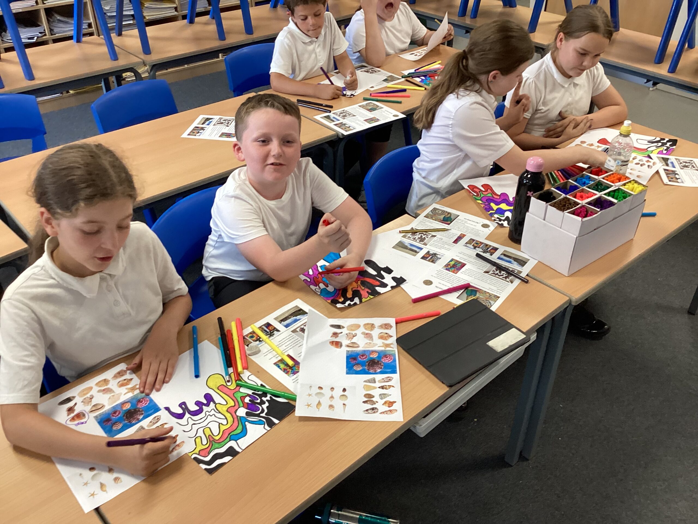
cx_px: 349
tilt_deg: -36.5
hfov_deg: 58.4
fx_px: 625
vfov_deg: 45.4
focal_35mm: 31
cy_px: 262
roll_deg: -0.3
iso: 125
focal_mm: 3.3
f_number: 2.4
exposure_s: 1/50
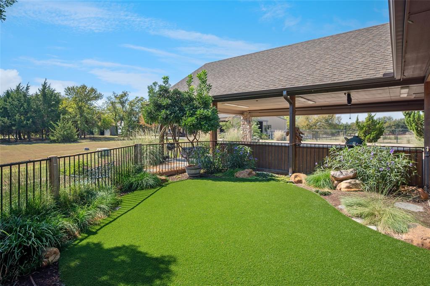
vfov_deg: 64.5
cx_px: 215
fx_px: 227
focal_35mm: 19
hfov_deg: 86.9
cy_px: 143
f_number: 8
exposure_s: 1/80
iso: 250
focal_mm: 19
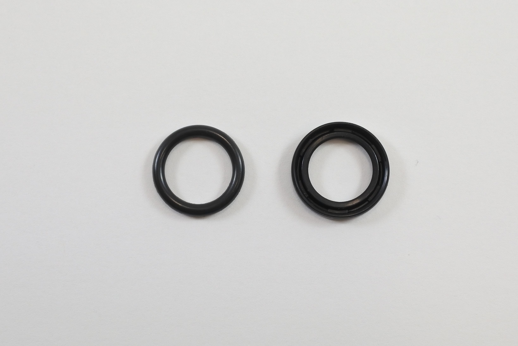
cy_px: 173
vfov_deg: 34.2
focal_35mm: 39
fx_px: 561
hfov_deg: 49.5
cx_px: 259
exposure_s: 1/160
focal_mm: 14.7
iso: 400
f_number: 4.2
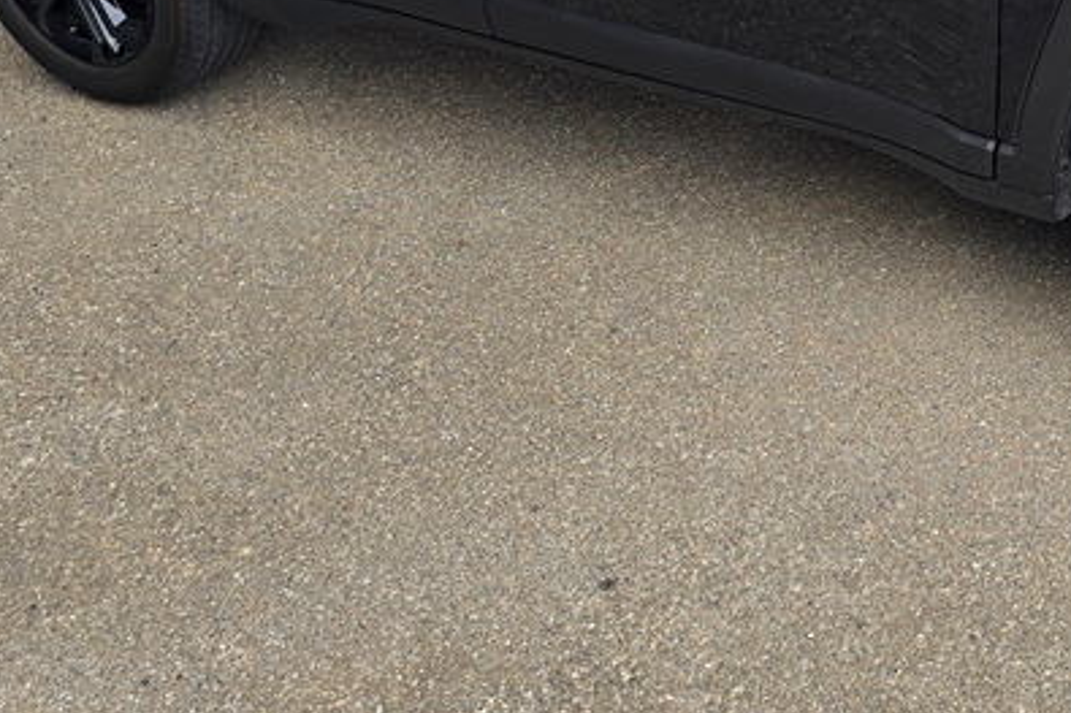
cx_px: 982
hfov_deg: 30.8
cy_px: -43
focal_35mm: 62
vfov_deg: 21.0
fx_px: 1844
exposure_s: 1/180
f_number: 1.7
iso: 25
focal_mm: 6.3
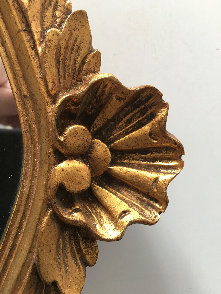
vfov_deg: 61.7
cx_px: 110
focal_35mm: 29
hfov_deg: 48.2
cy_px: 147
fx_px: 247
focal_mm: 4.15
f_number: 2.2
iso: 40
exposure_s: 1/17
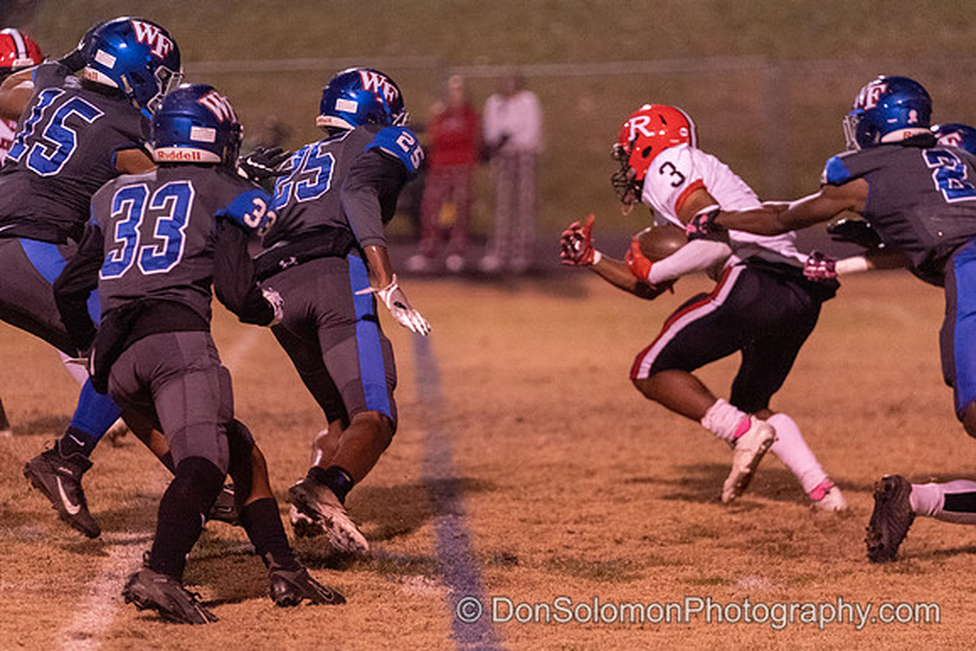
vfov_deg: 5.9
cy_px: 282
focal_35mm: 235
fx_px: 6362
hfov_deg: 8.8
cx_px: 465
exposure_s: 1/800
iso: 10000
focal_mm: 200
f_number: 2.8
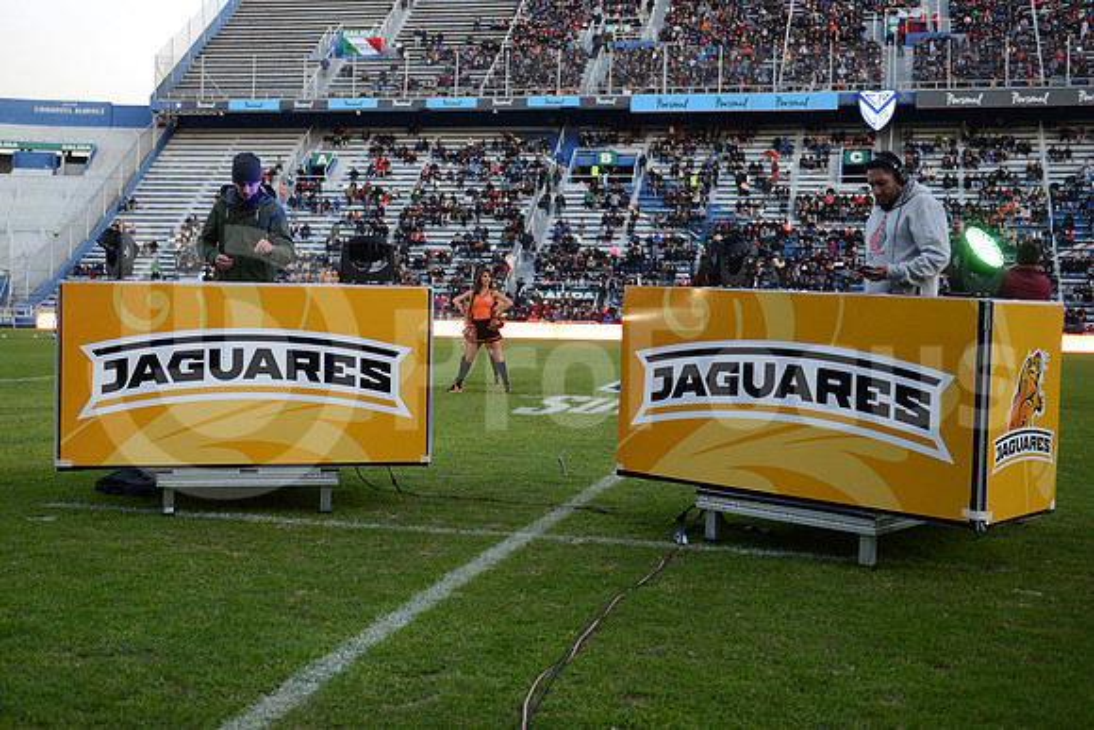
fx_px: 1155
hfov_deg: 50.7
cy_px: 365
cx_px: 547
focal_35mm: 38
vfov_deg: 35.1
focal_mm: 38
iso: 1100
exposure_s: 1/160
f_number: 2.8
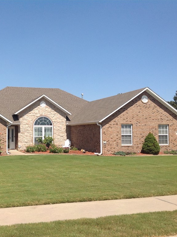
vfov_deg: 40.4
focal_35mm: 47
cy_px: 118
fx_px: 321
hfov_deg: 30.2
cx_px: 39
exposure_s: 1/2160
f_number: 2.4
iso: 50
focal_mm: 4.28
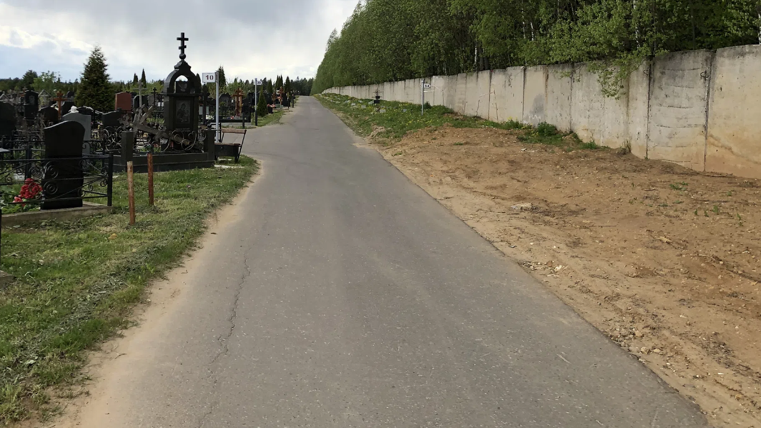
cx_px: 284
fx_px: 807
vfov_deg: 29.2
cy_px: 98
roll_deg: -0.6
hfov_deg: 50.0
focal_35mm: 40
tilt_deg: +0.6
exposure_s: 1/694
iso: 20
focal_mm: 4
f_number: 1.8
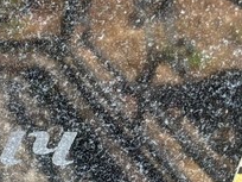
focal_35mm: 102
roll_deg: +1.0
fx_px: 713
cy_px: 112
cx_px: -231
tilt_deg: -34.0
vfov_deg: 14.5
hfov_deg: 15.6
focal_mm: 5.96
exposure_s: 1/272
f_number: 1.6
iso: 50
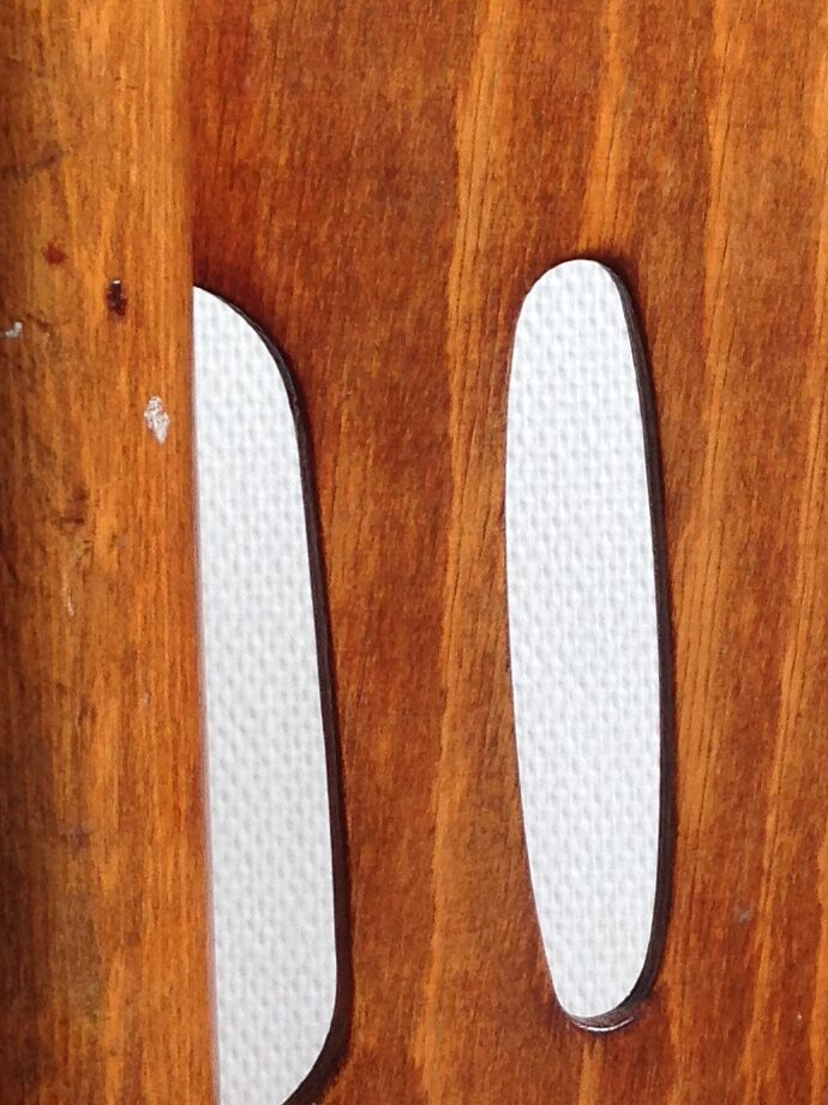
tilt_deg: -7.2
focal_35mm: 117
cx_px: 845
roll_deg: +0.7
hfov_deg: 12.5
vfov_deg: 16.8
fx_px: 3734
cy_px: 661
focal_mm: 4.12
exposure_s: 1/60
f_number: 2.4
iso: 50
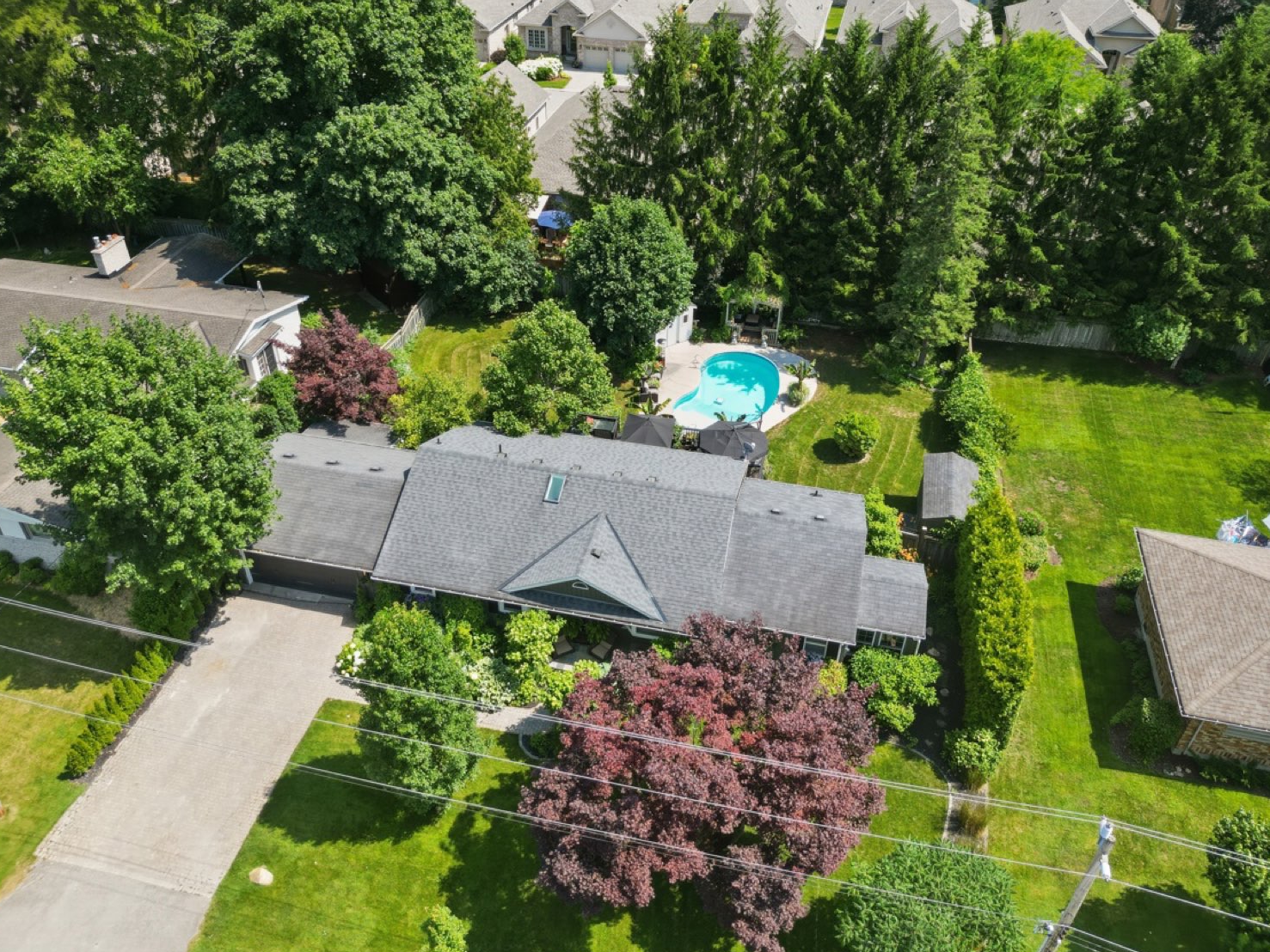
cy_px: 460
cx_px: 621
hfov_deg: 67.3
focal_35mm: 26
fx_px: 954
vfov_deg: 53.1
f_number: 1.7
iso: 100
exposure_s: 1/1000
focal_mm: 6.7
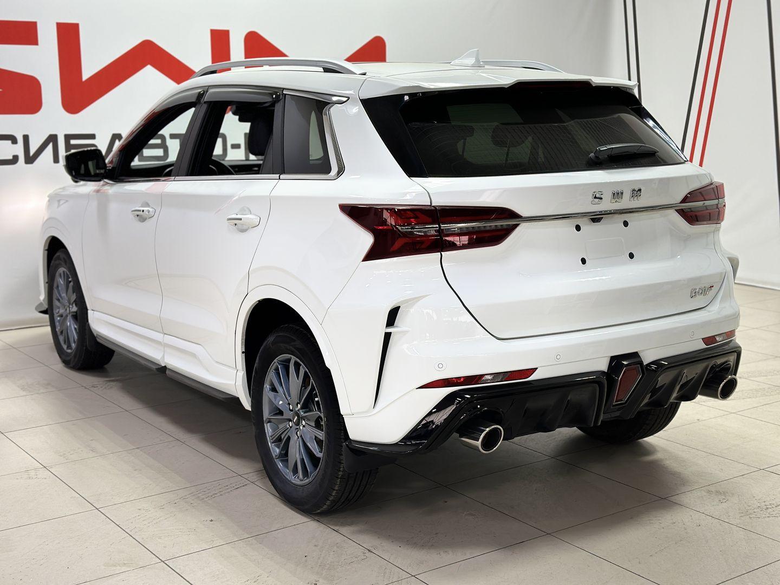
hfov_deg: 39.7
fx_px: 1082
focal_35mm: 48
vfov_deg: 30.3
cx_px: 390
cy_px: 292
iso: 80
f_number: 1.78
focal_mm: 6.86
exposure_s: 1/100
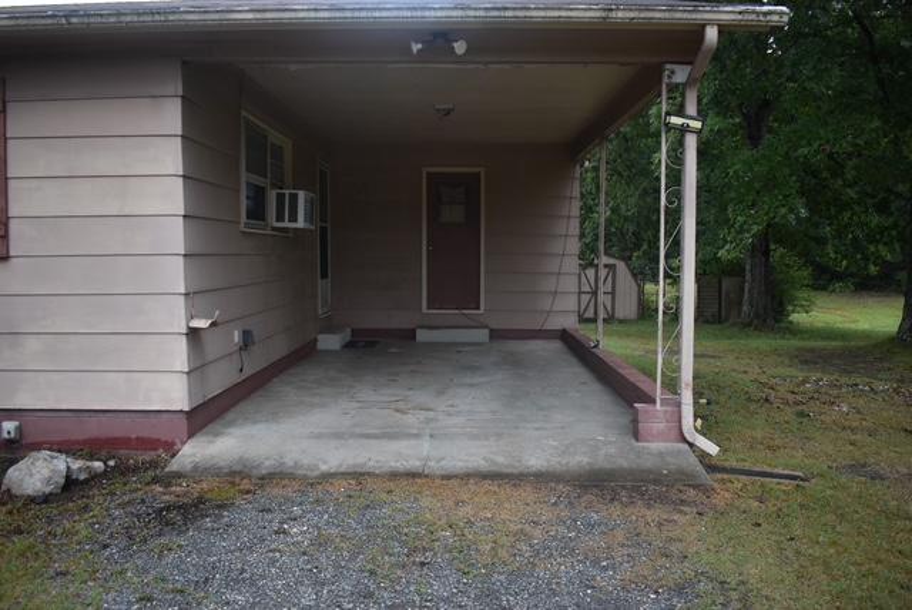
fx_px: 761
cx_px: 456
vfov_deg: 43.7
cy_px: 305
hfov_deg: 61.9
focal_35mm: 30
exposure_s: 1/250
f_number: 3.8
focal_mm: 20
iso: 500
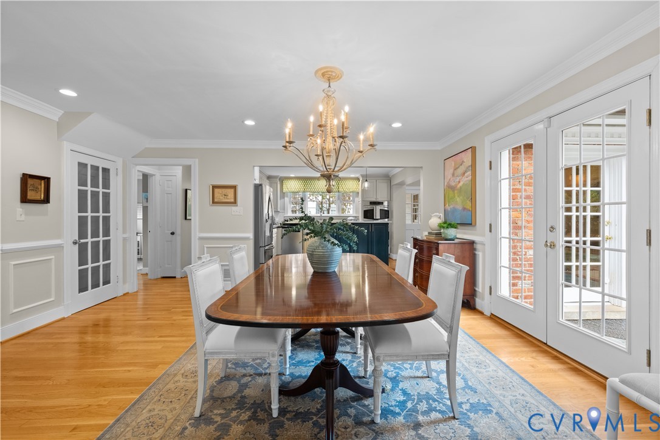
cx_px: 330
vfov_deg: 77.3
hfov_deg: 100.4
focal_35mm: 15
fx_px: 275
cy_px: 220
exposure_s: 1/13
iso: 2000
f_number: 7.1
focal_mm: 15
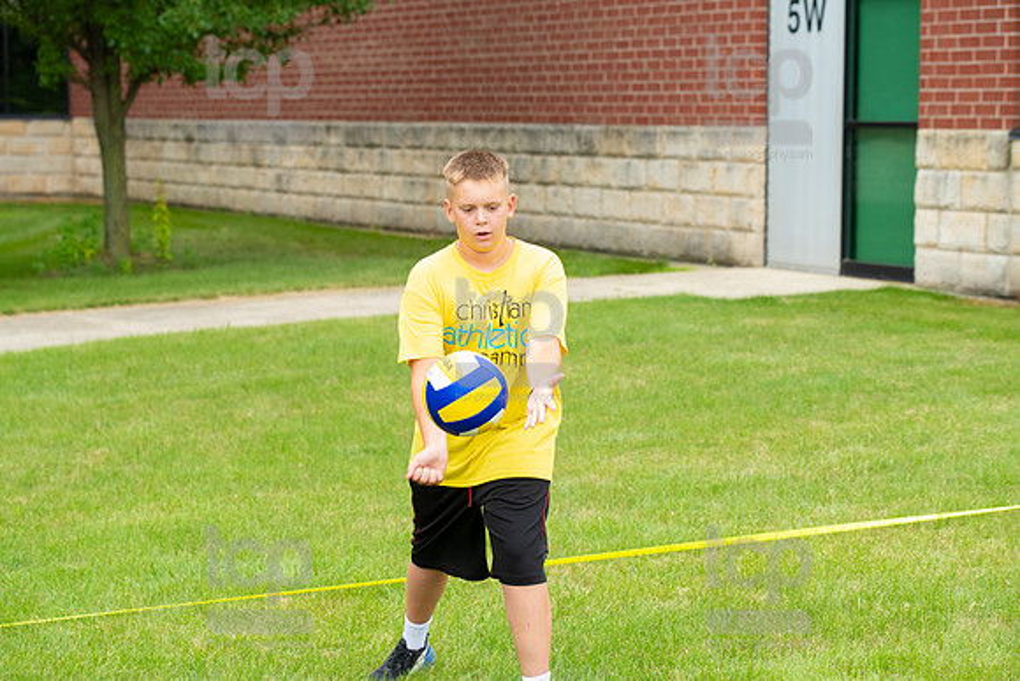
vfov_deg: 14.9
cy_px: 340
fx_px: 2607
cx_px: 510
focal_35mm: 92
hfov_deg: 22.1
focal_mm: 92
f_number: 4.5
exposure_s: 1/1000
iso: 640
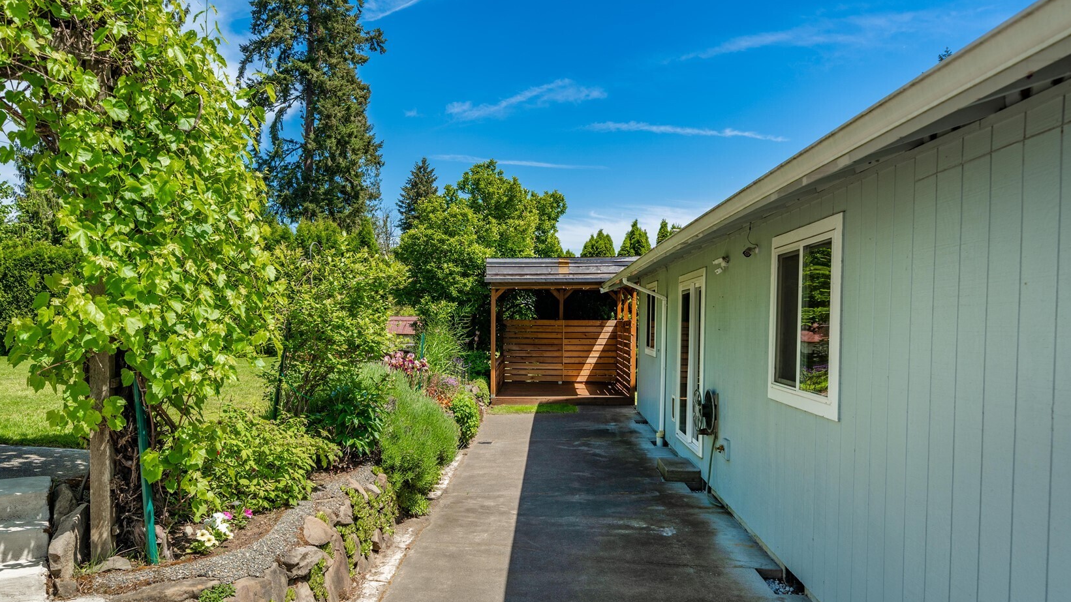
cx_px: 541
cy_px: 331
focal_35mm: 26
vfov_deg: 44.3
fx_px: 738
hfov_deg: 71.9
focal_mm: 24
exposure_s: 1/200
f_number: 7.1
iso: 100
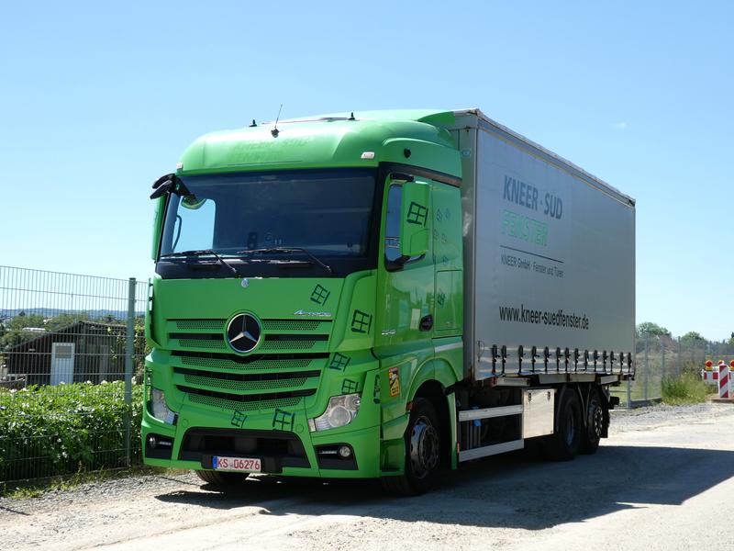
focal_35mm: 54
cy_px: 276
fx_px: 1145
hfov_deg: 35.5
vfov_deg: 27.0
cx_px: 367
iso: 80
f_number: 4.1
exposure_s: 1/400
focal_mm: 9.6
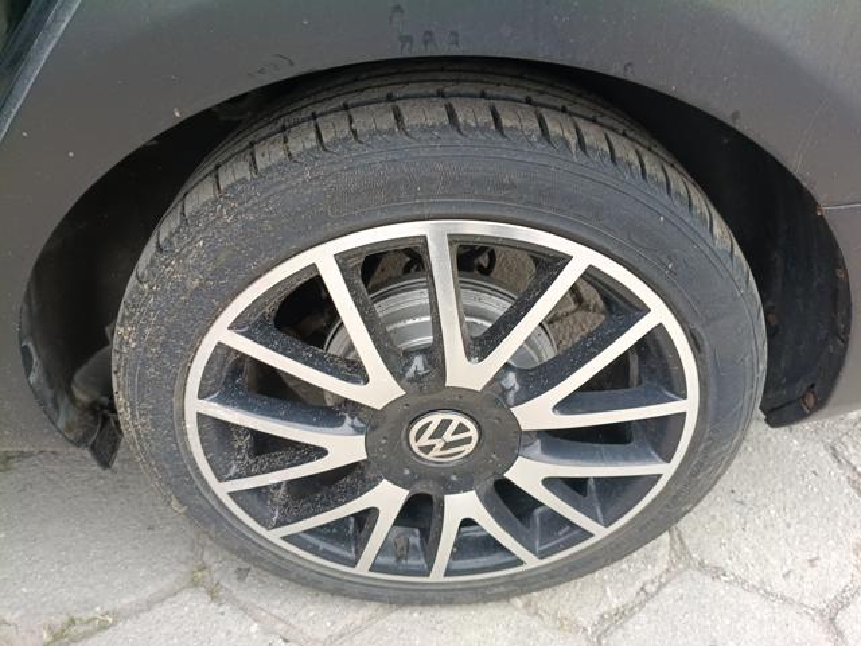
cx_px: 430
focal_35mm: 26
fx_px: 647
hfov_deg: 67.3
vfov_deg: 53.1
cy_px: 323
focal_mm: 4.81
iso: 434
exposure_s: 1/60.1
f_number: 1.8
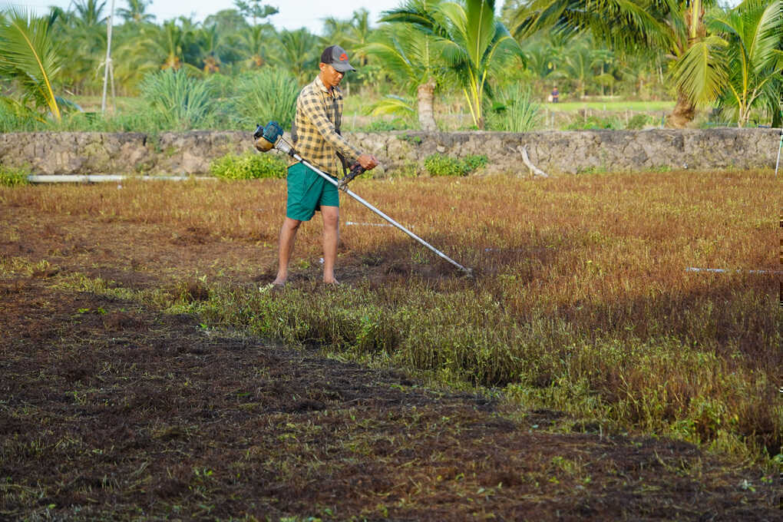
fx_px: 2871
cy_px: 261
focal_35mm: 132
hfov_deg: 15.5
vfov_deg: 10.4
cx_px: 392
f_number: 5
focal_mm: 88
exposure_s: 1/160
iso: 200
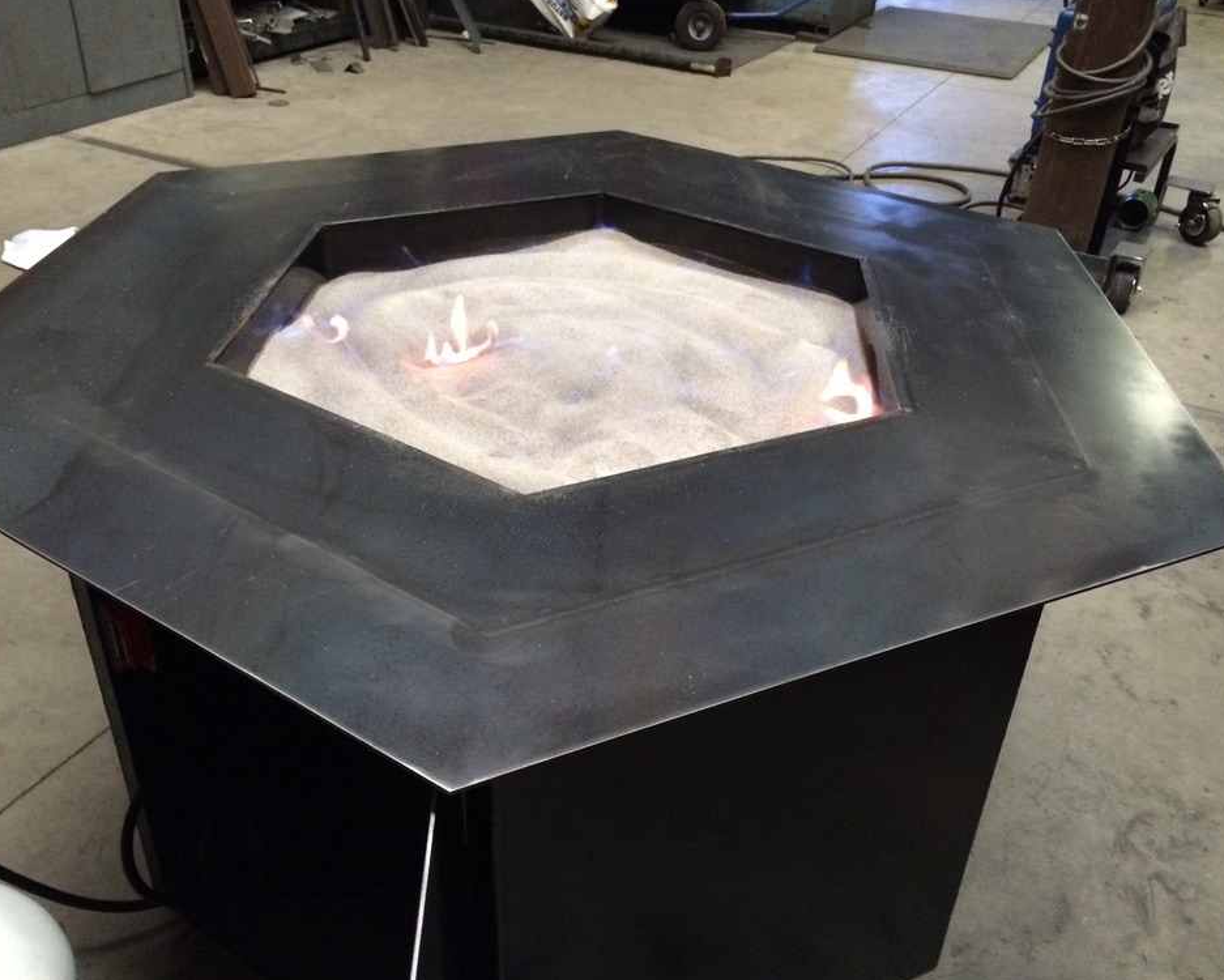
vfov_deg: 45.8
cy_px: 495
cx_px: 614
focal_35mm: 32
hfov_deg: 55.7
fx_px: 1159
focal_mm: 4.12
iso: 320
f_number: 2.2
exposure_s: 1/30
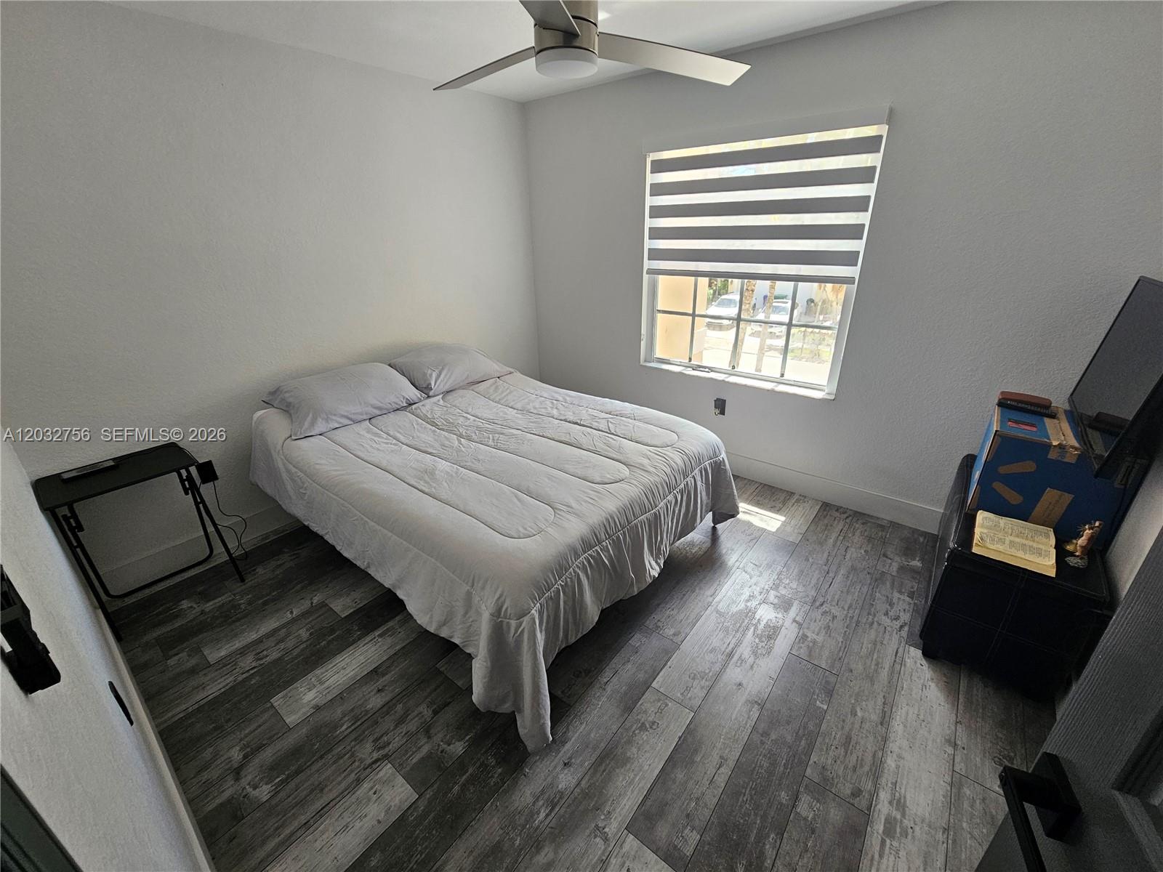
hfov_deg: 106.2
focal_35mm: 13
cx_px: 582
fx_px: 437
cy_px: 436
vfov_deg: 89.9
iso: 80
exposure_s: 1/60
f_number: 2.2
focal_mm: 2.2
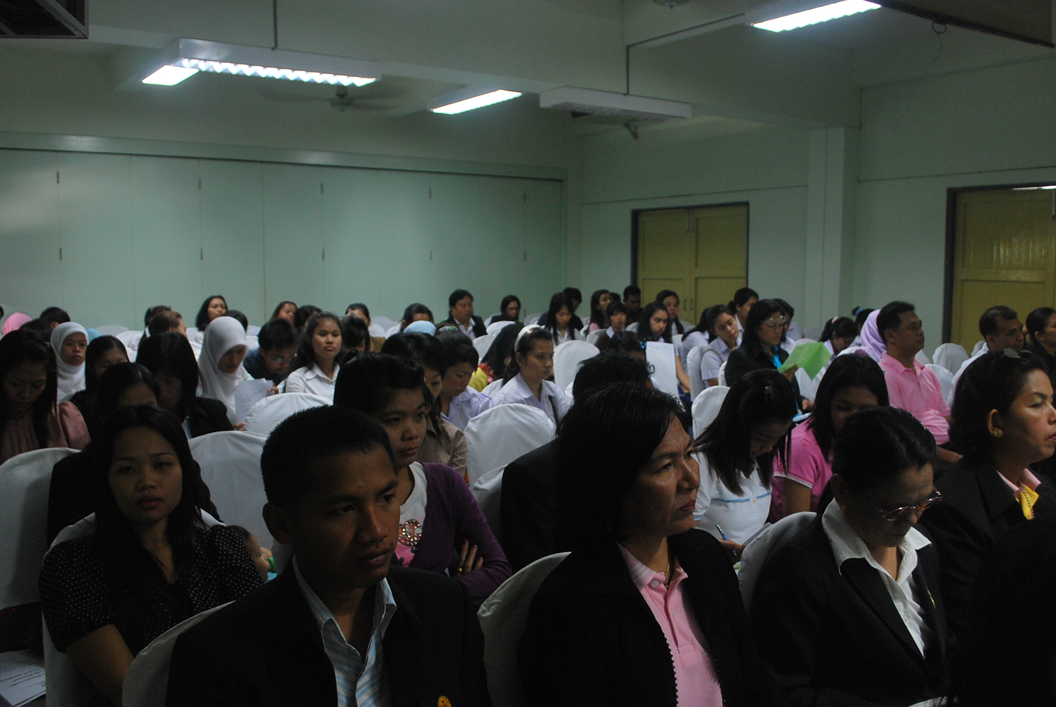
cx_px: 528
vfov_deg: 40.1
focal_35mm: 33
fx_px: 969
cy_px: 354
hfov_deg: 57.2
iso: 400
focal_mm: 22
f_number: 6.3
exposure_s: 1/20
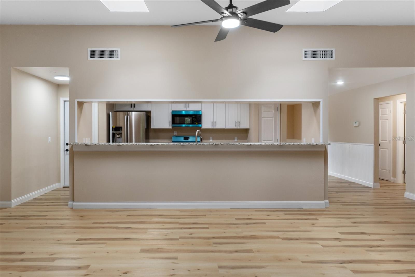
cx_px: 208
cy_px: 138
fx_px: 242
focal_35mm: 21
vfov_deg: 59.5
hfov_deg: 81.2
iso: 320
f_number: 8
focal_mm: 14
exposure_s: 1/10
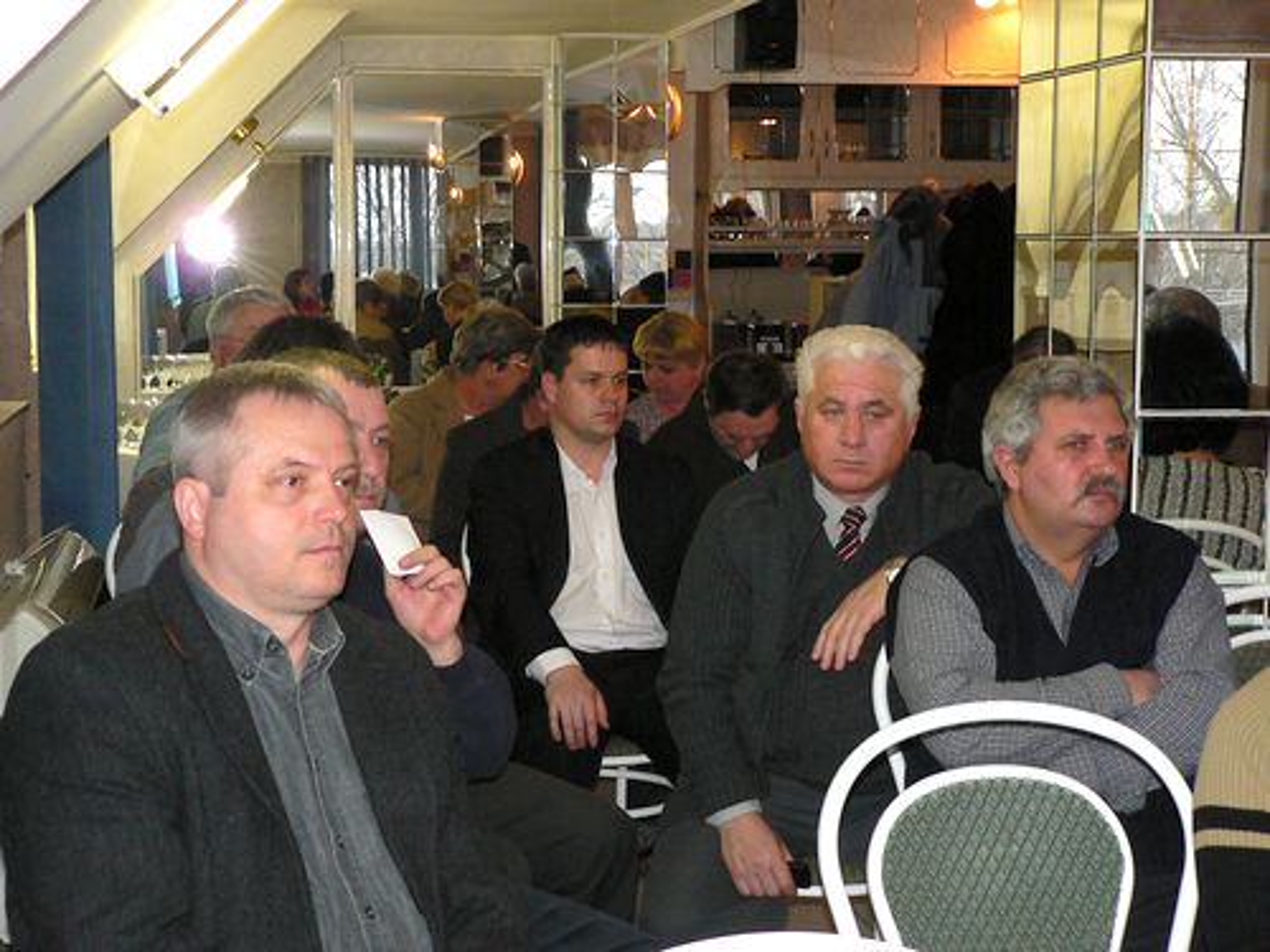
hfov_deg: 32.2
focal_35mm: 60
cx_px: 635
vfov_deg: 24.4
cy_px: 476
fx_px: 2201
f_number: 3.2
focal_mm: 10.2
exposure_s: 1/60
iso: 200
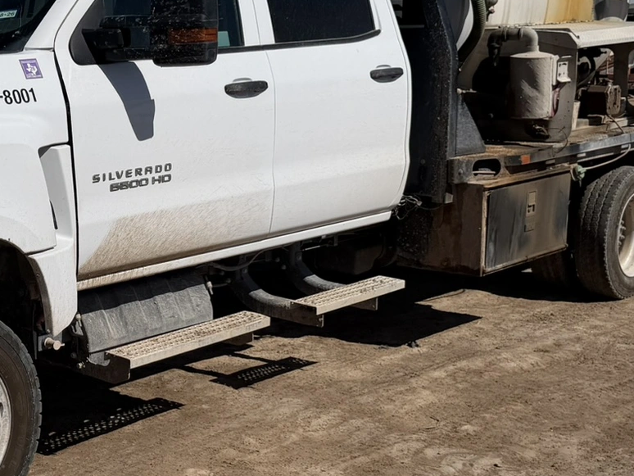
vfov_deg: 23.7
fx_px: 1136
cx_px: 92
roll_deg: +1.8
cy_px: 230
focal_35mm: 62
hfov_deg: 30.1
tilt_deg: -8.3
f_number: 1.78
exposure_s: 1/11905
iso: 80
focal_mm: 6.76
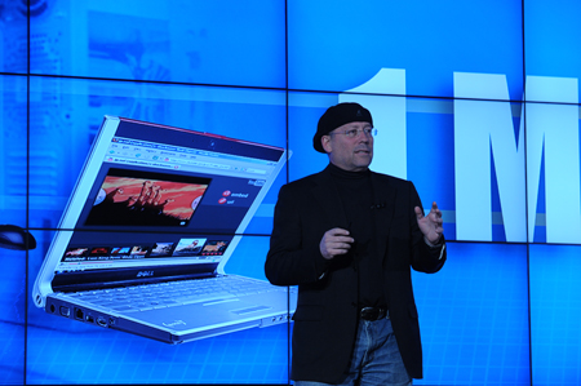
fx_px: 1935
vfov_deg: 11.4
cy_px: 193
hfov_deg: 17.1
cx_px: 290
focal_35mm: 120
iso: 1600
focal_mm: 120
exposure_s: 1/200
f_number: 4.5
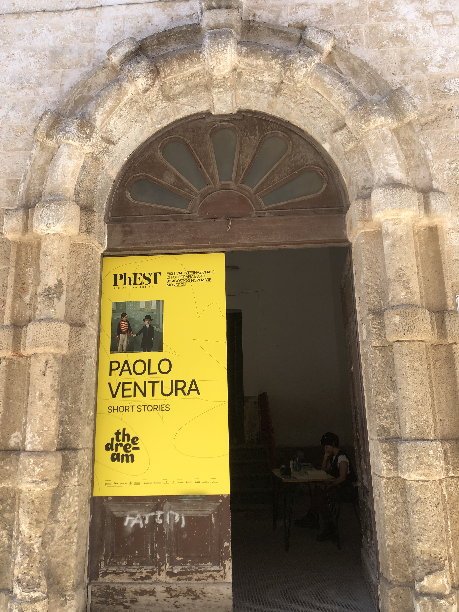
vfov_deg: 63.4
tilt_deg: +13.2
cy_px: 306
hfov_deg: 49.7
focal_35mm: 28
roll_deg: +1.5
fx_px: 495
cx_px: 230
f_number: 1.8
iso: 20
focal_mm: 4
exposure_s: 1/322
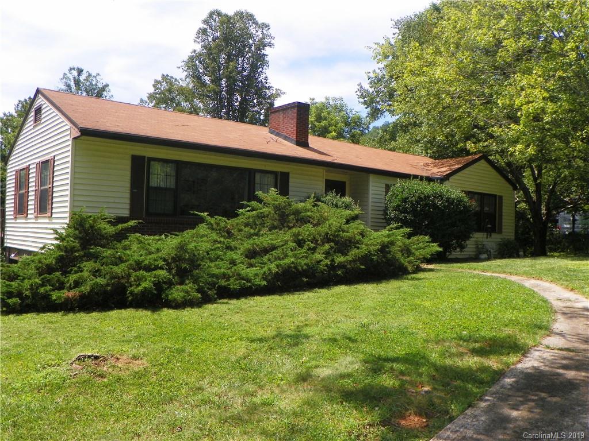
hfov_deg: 56.8
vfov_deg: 44.2
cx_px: 294
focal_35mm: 32
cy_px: 220
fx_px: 544
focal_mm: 5.7
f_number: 4.5
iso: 64
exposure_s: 1/400
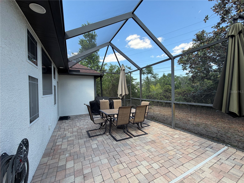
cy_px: 92
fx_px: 99
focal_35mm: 14
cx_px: 122
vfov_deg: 85.7
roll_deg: +2.3
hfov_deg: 102.1
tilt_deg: -1.3
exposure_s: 1/206
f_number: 2.2
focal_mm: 2.22
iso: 40
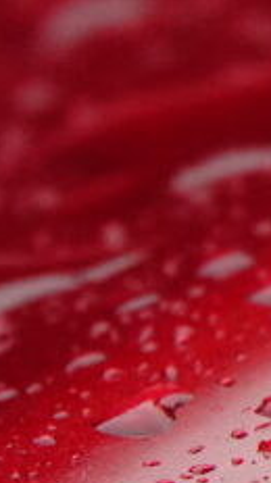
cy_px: 392
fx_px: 35579
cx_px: 957
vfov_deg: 0.8
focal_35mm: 2777
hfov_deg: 0.4
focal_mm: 220
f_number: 4
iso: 1600
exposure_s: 1/1000
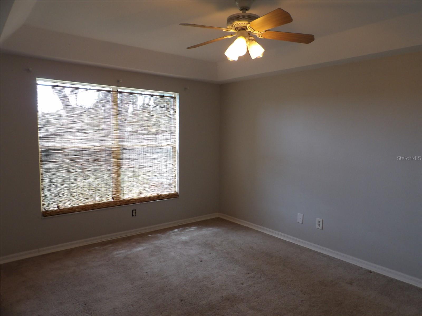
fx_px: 293
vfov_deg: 56.8
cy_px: 158
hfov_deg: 71.6
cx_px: 211
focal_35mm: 24
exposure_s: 1/33
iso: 167
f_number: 3.2
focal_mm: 4.3
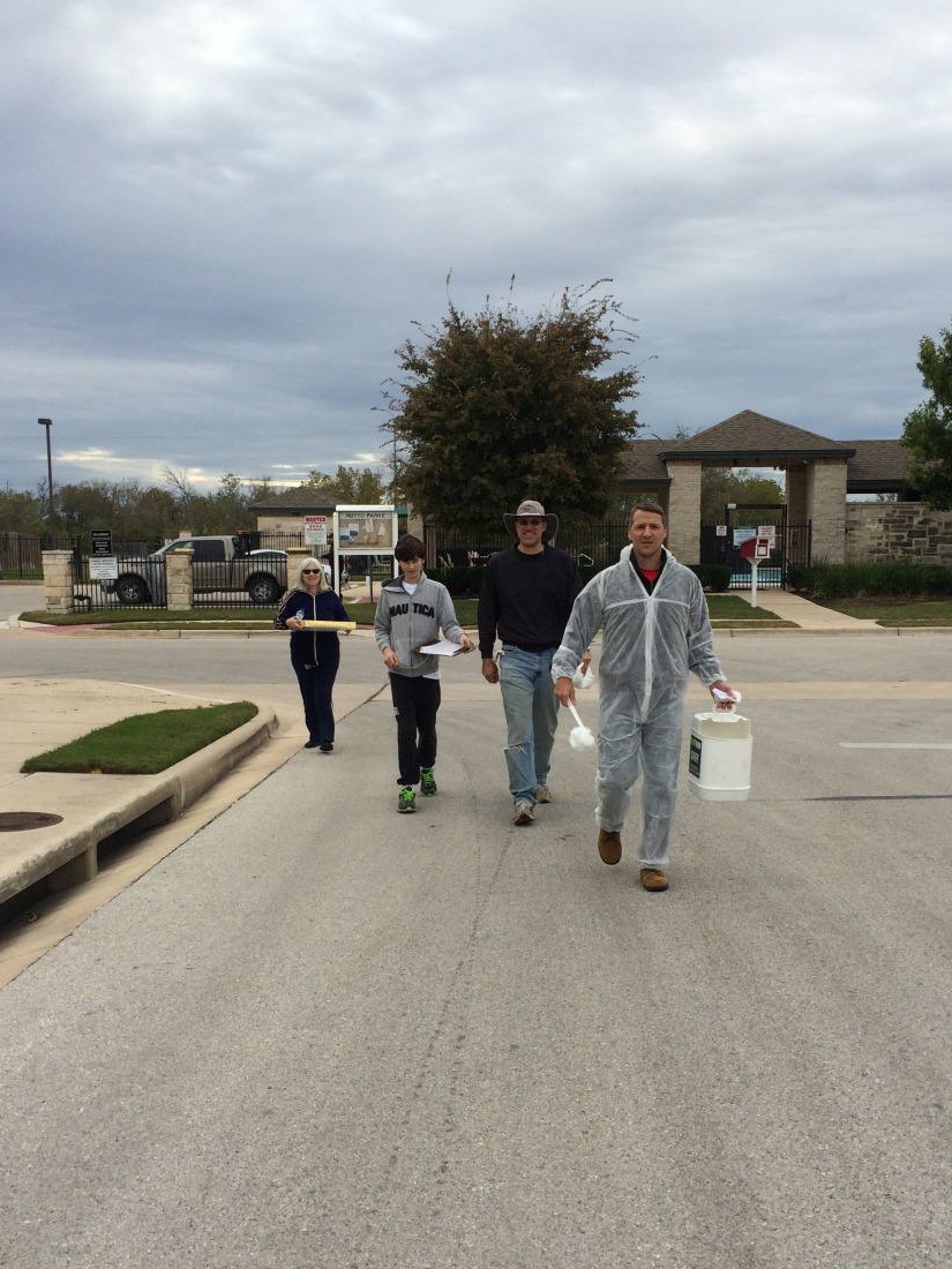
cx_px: 518
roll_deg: +0.8
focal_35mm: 36
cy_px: 692
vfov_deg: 51.3
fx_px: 1320
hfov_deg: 39.6
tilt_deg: -7.4
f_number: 2.2
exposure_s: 1/1520
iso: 32
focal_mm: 4.15
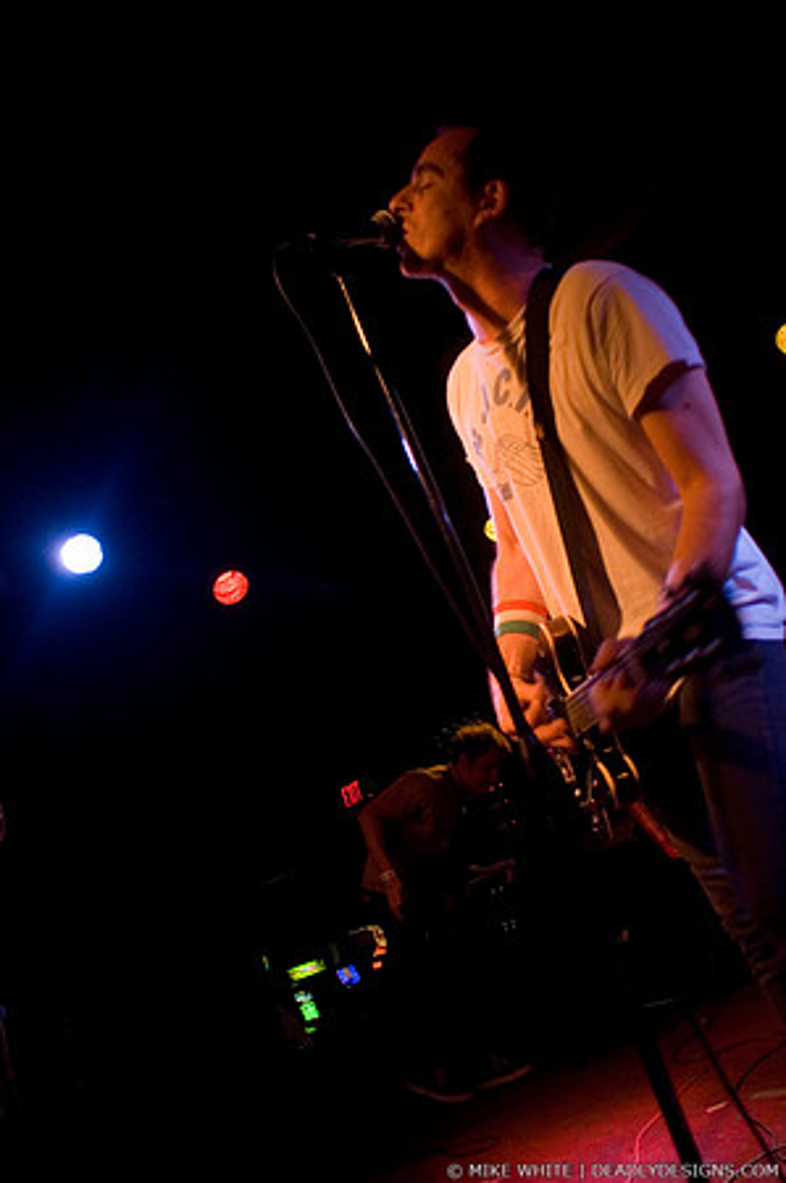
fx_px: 985
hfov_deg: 43.5
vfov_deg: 62.0
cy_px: 592
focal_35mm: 30
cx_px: 393
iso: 800
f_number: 2.8
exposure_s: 1/40
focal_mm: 20
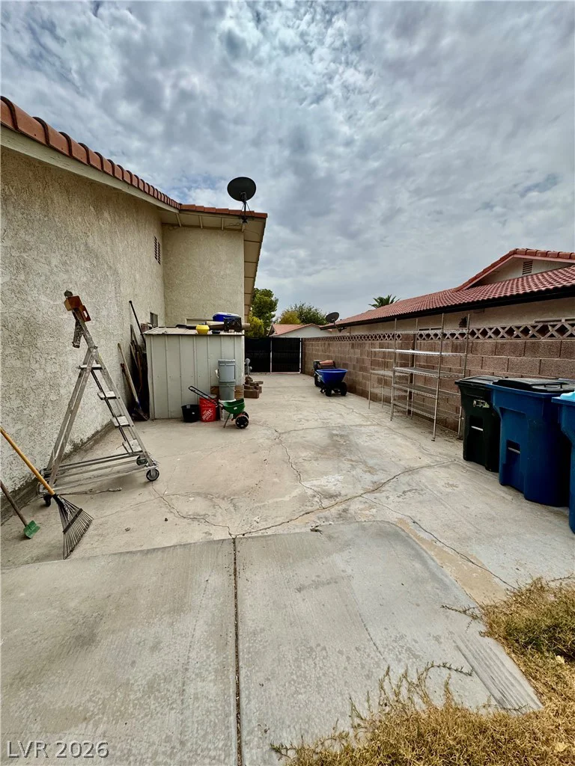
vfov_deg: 102.1
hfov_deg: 85.7
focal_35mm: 14
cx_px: 288
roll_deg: +1.2
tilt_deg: -5.1
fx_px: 310
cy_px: 383
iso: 50
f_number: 2.2
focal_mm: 2.22
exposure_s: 1/3906
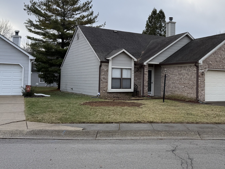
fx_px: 260
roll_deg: -1.1
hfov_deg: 45.6
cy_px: 71
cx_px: 162
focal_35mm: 40
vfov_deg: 35.9
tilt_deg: +3.2
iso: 80
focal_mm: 6.76
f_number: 1.78
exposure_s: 1/920
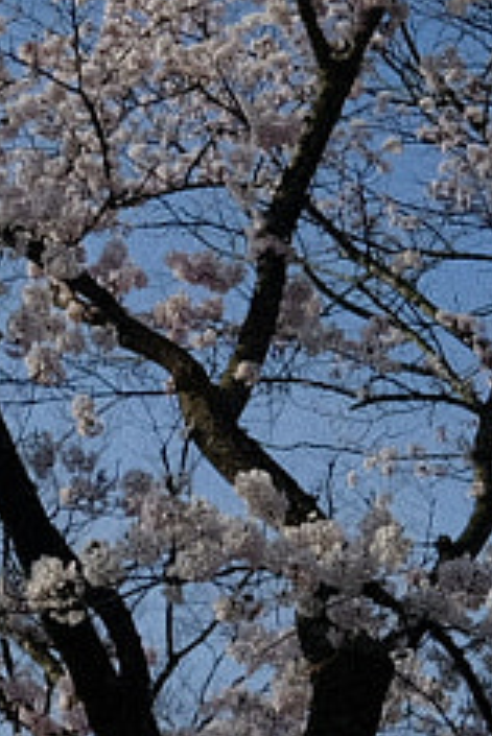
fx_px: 2088
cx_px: 141
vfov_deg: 20.0
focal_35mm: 102
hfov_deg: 13.4
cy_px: 457
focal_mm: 10
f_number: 11
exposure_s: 1/280
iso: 200
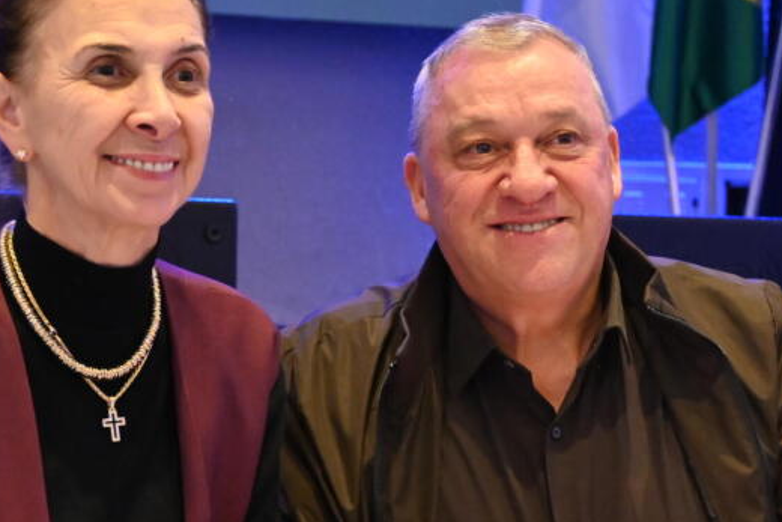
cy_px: 402
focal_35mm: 124
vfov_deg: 11.0
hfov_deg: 16.5
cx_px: 444
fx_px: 2694
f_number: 4.5
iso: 6400
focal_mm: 42
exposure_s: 1/60
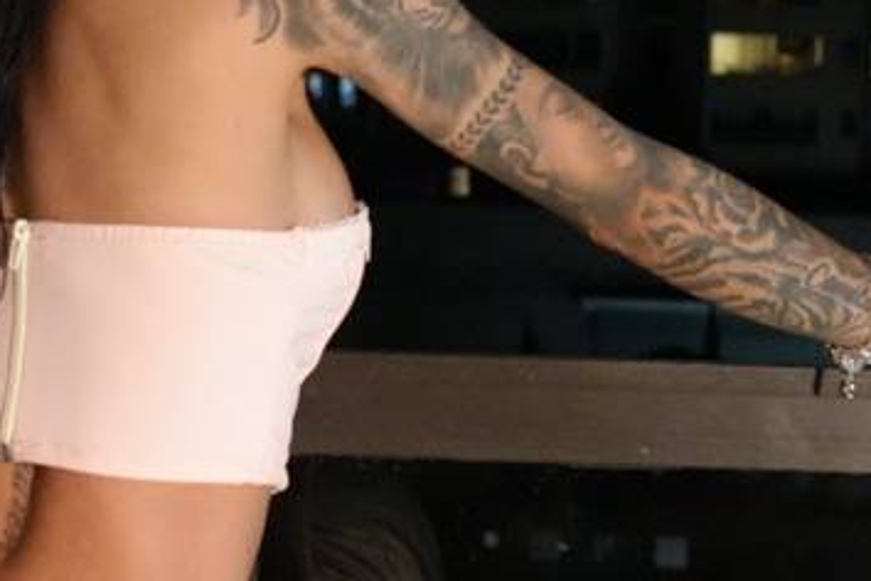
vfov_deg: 9.7
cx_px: 340
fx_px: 3411
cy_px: 172
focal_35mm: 141
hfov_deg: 14.5
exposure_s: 1/100
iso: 12800
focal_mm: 46
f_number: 5.6
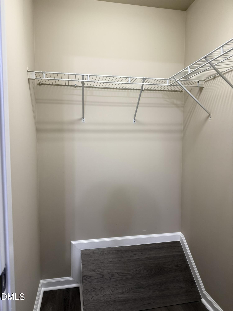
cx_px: 116
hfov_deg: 56.8
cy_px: 156
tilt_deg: -5.0
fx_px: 215
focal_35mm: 24
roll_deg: -1.9
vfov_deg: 71.6
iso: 160
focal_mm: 6.76
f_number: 1.78
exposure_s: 1/60
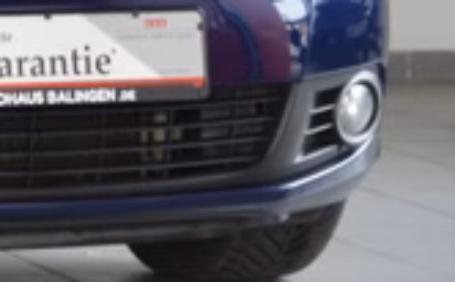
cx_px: -395
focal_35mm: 443
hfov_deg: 4.7
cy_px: -140
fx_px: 5482
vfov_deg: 2.9
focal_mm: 75
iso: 640
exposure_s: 1/60
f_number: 5.3
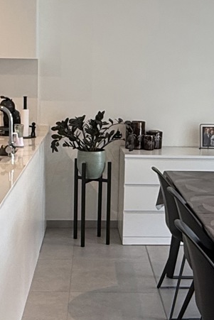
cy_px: 125
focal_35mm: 62
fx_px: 552
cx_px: 114
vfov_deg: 32.3
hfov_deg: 21.9
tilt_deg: -4.7
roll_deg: -0.9
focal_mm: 2.22
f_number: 2.2
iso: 160
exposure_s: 1/99
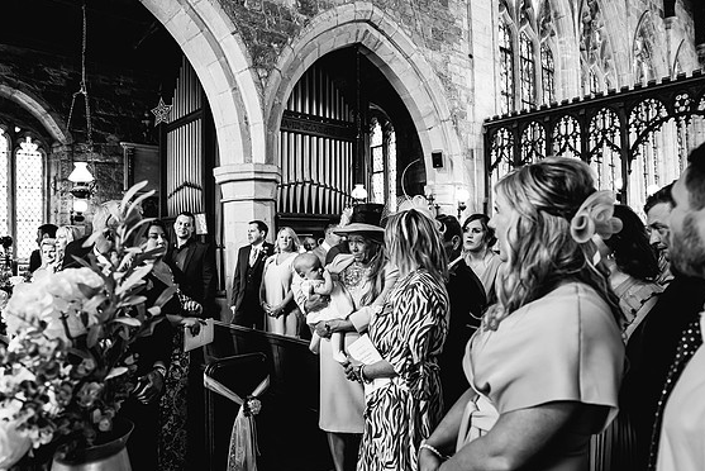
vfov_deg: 51.3
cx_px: 349
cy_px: 234
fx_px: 490
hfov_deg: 71.5
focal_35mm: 25
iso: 1600
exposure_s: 1/80
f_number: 2.8
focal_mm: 24
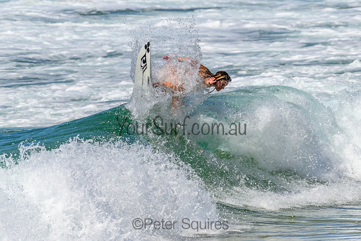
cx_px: 199
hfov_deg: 1.9
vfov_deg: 1.3
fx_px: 11038
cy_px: 98
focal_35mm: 1101
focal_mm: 800
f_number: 11
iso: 560
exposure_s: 1/2000
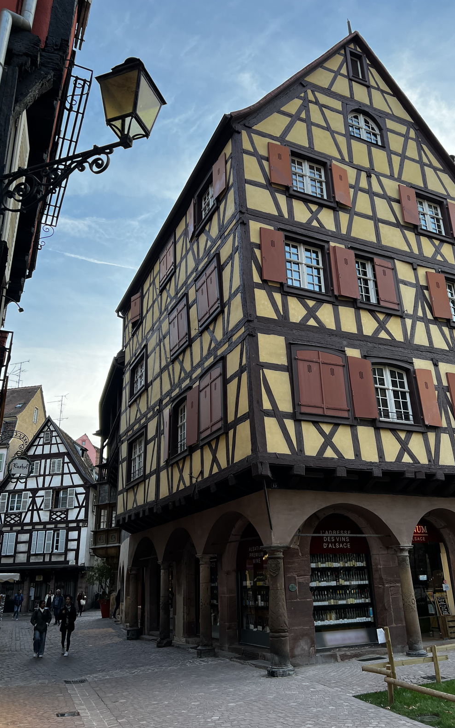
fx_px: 556
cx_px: 247
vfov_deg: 66.5
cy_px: 361
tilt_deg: +21.8
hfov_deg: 44.5
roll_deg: +1.5
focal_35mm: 28
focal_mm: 5.7
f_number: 1.5
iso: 64
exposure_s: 1/121
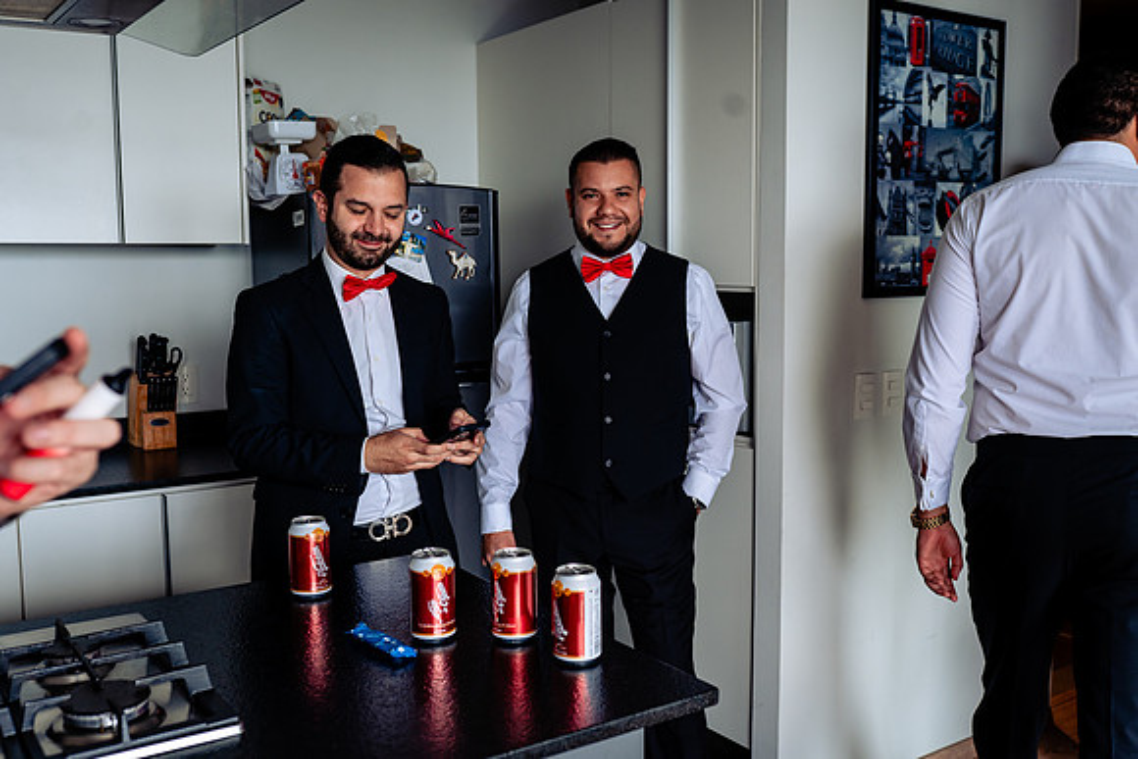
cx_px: 569
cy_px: 380
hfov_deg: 54.4
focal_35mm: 35
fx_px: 1107
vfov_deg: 37.9
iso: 500
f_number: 4
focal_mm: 35
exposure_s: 1/200
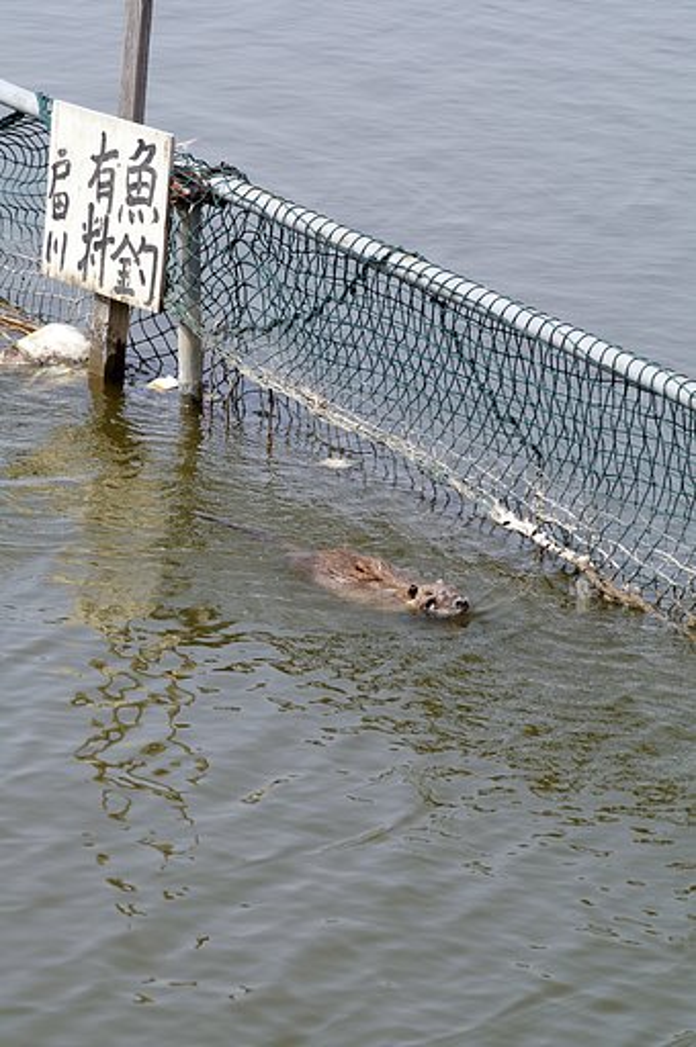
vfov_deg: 10.2
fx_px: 5888
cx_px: 348
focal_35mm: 202
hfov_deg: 6.8
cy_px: 524
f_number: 11
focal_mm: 135
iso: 250
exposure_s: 1/250
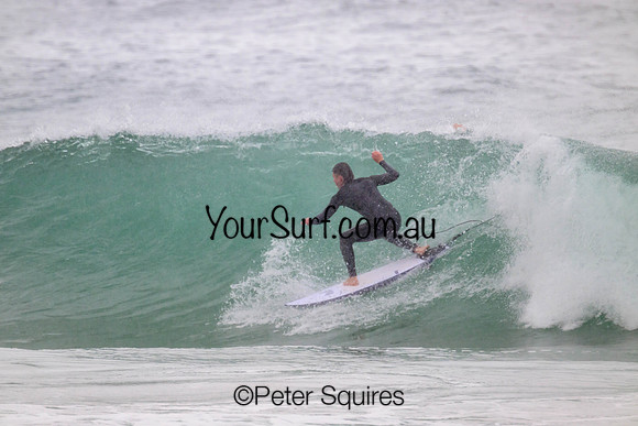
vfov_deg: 1.7
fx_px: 14180
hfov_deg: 2.6
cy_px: 213
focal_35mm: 800
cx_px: 319
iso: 1400
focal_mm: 800
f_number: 11
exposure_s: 1/2000
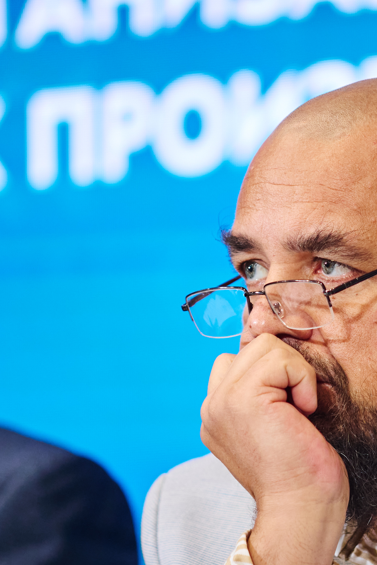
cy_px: 282
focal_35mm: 304
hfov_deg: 4.5
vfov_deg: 6.8
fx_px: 4774
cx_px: 345
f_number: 3.5
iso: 1600
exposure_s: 1/200
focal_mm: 135
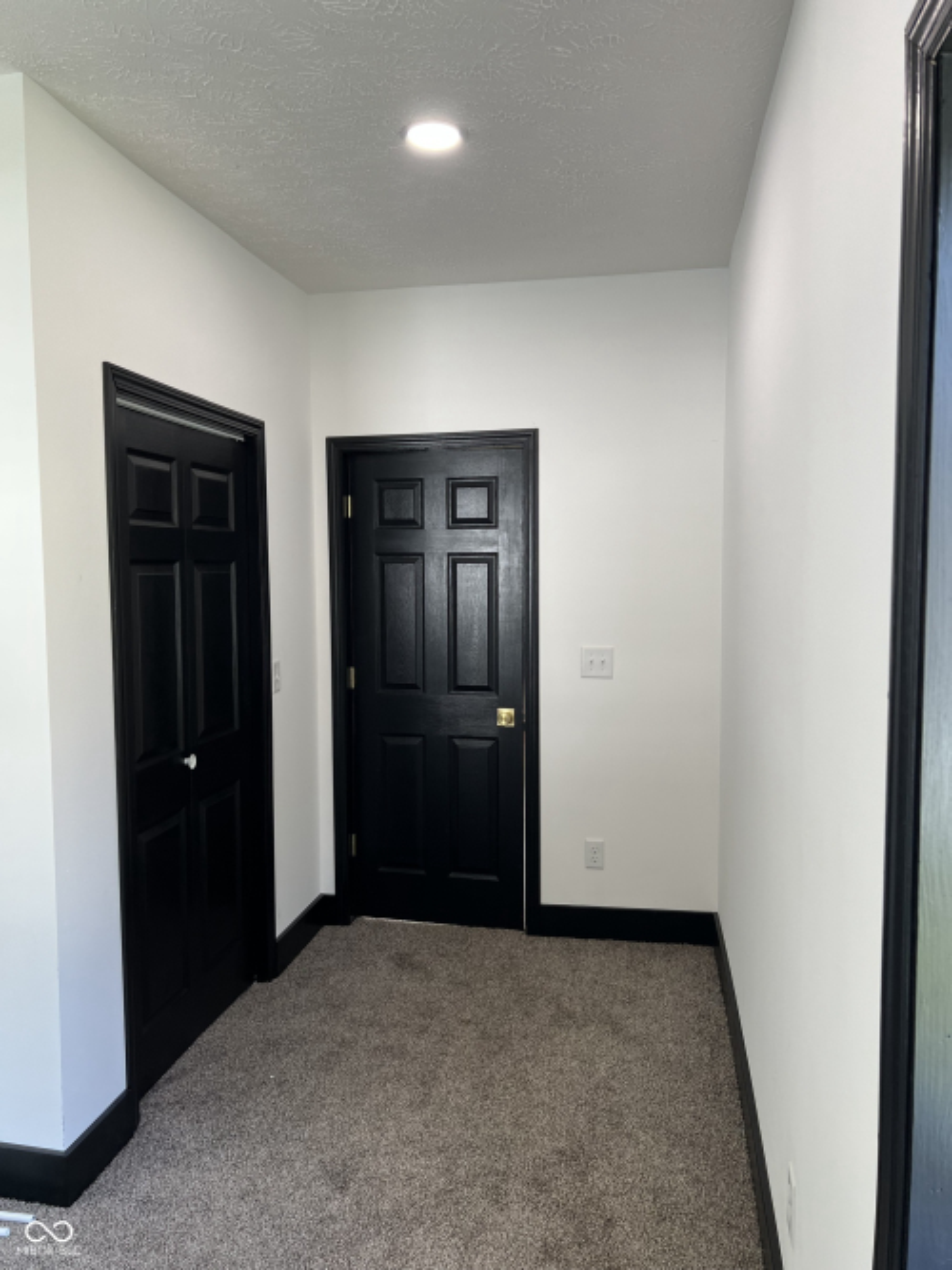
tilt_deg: -2.8
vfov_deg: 67.3
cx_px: 476
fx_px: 954
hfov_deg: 53.0
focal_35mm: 26
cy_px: 635
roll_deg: -0.3
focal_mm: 5.7
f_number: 1.5
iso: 100
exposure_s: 1/120
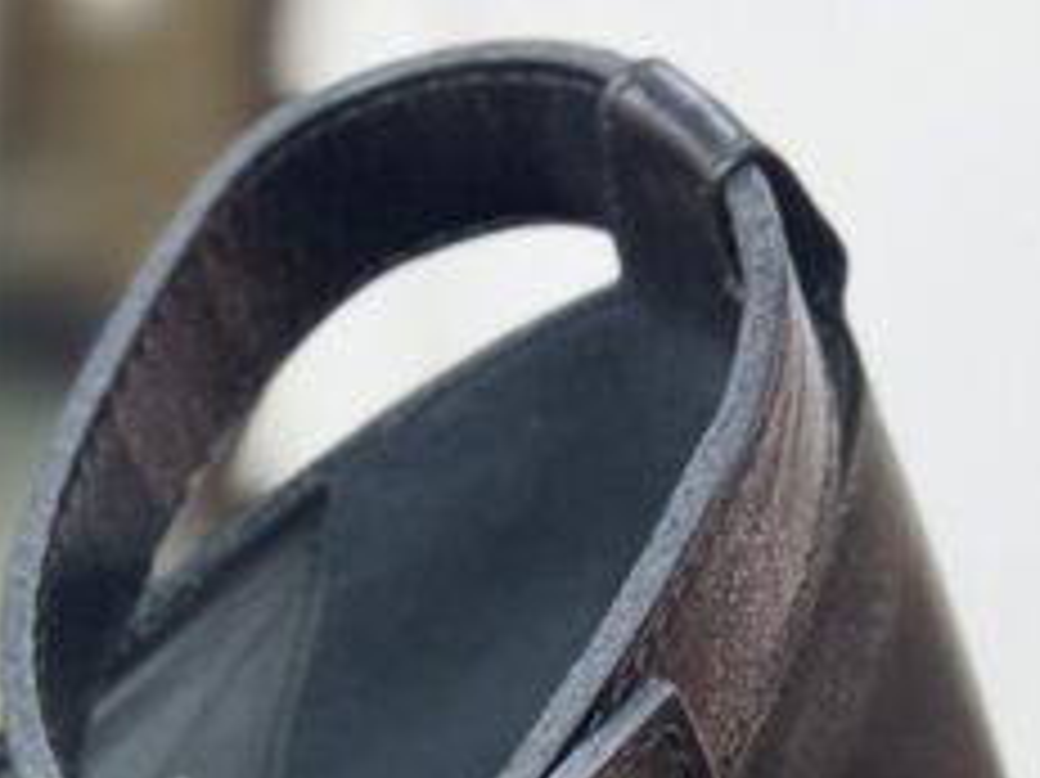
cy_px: 1578
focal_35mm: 213
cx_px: -657
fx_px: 6396
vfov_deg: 6.7
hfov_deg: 9.0
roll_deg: +1.3
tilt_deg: -30.3
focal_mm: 6.76
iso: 250
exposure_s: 1/60
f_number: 1.78
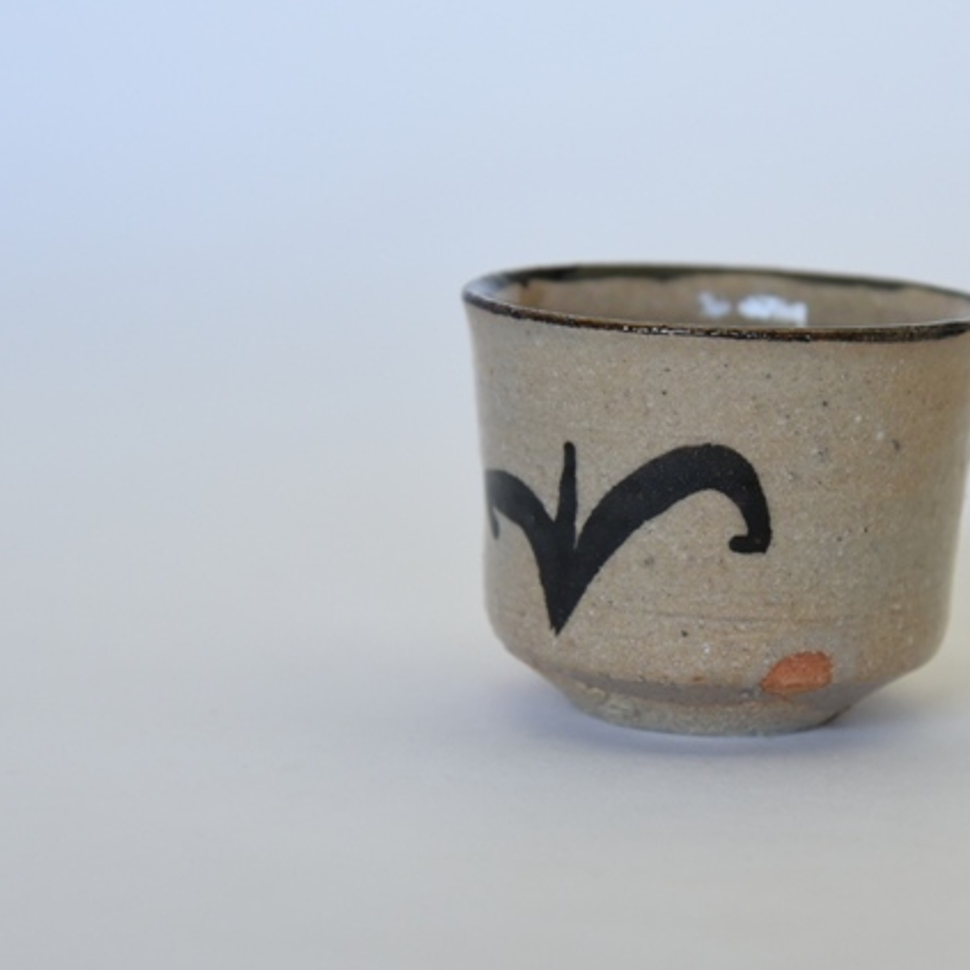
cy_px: 486
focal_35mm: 90
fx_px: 2853
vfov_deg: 19.3
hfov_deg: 19.3
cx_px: 566
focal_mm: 70
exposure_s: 1/320
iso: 1250
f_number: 4.5
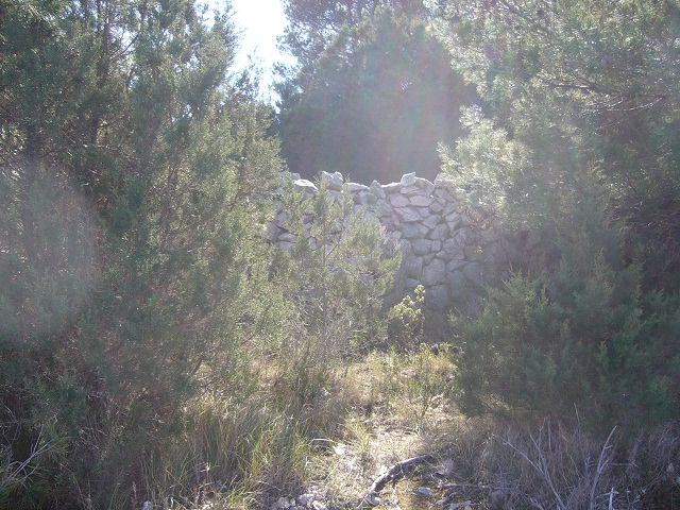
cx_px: 340
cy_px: 255
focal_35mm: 35
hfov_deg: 52.6
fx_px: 688
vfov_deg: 40.7
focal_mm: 5.8
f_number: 2.8
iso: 80
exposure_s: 1/320
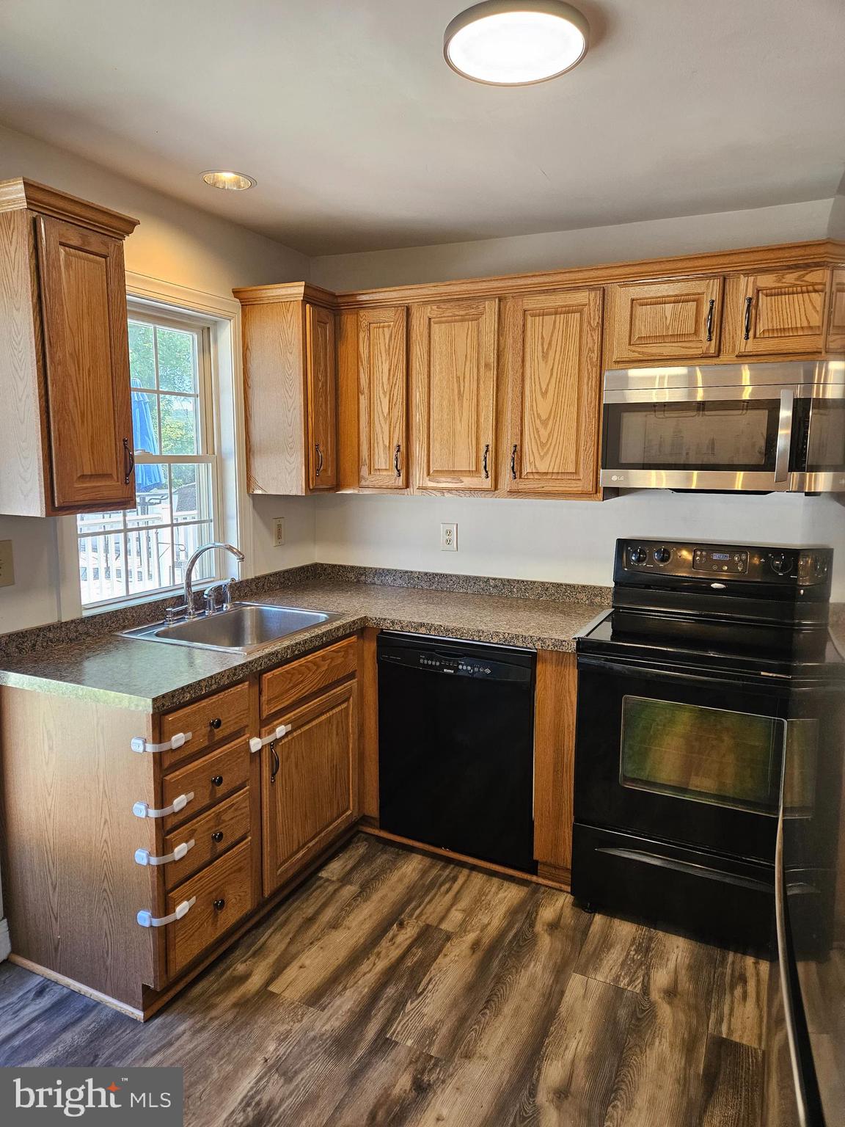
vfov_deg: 73.9
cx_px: 422
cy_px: 564
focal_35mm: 23
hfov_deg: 58.9
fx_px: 749
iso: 160
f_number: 1.8
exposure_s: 1/120
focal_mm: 5.4
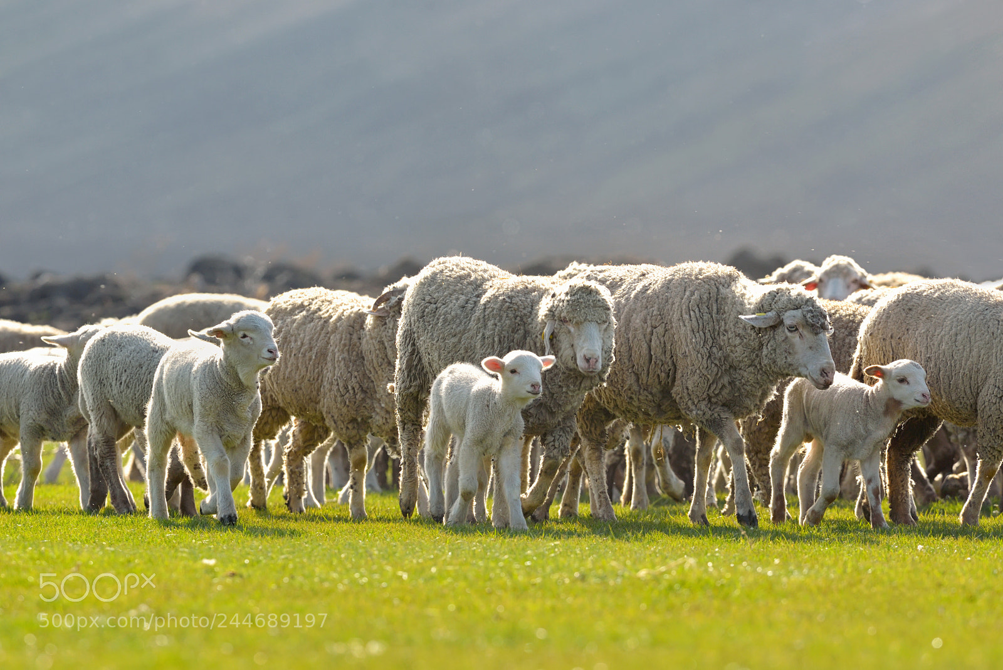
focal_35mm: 420
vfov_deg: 3.3
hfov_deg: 4.9
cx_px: 502
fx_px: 11705
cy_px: 335
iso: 500
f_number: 10
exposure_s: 1/800
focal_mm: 420
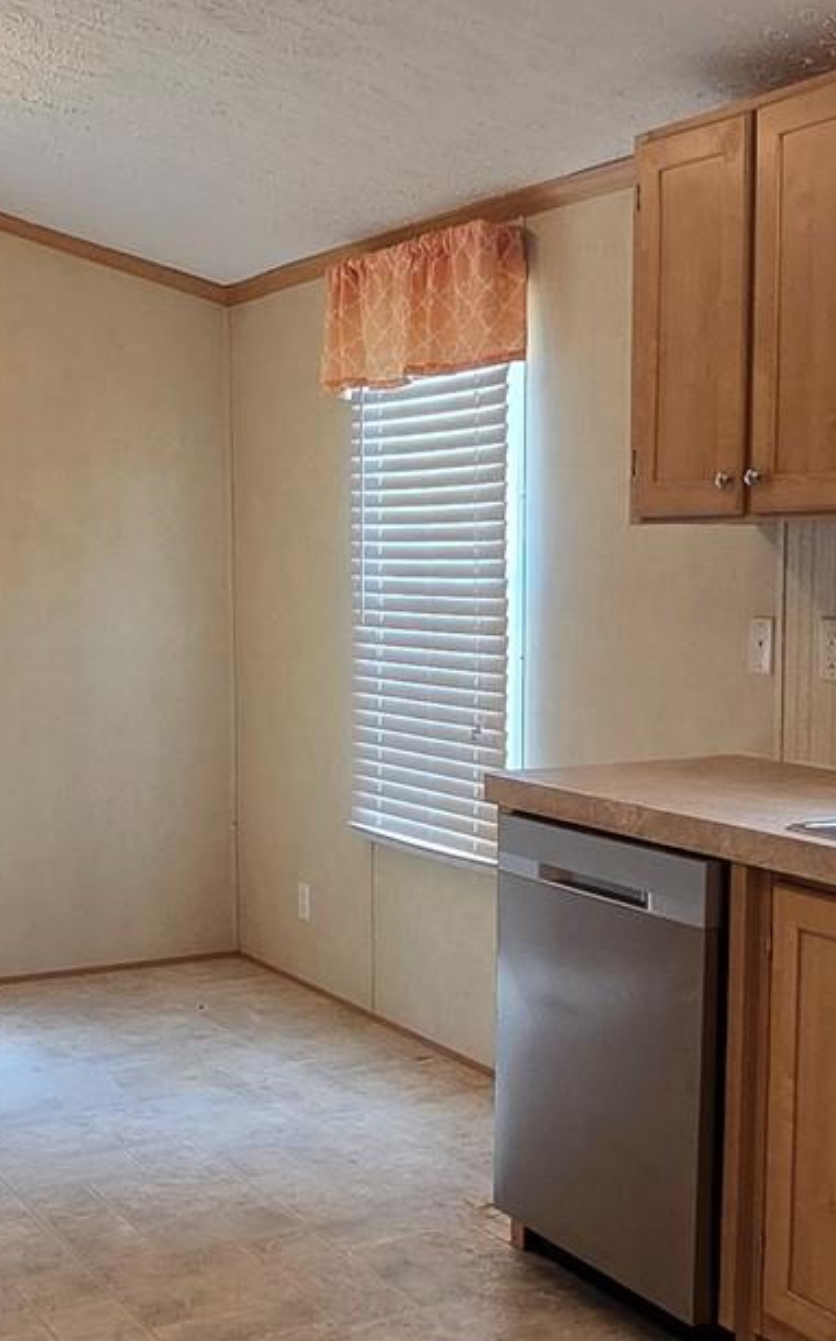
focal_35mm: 46
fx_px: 1679
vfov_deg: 43.3
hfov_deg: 27.9
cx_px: 351
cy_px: 799
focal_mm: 2.2
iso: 125
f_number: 2.2
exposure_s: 1/60
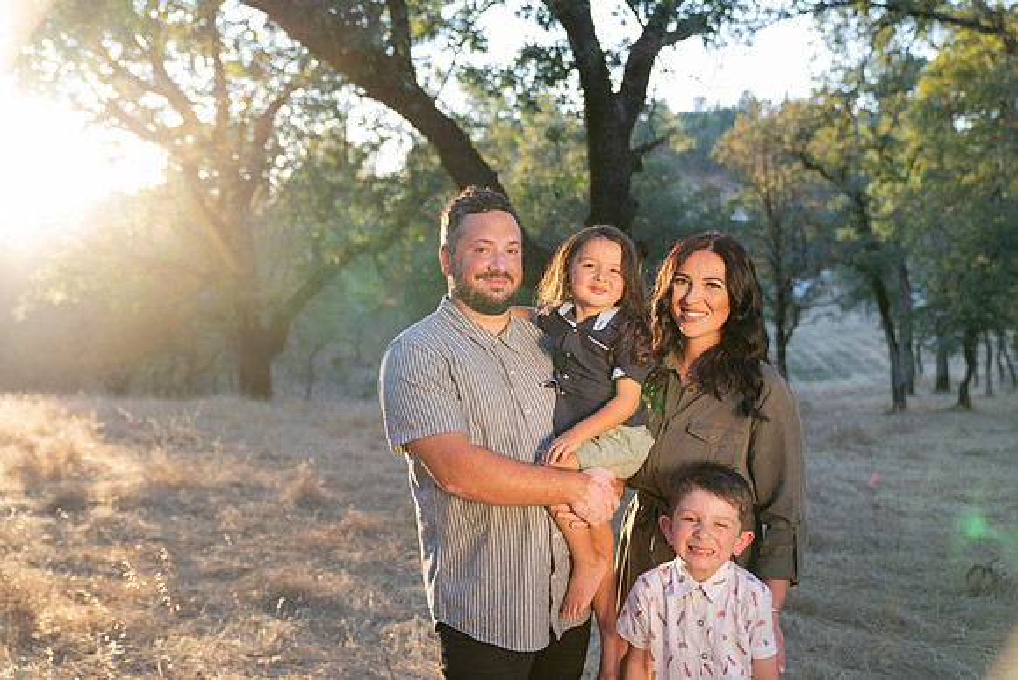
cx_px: 509
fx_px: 1018
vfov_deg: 36.9
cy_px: 340
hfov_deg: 53.1
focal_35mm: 36
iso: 200
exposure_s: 1/125
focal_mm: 36
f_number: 2.8
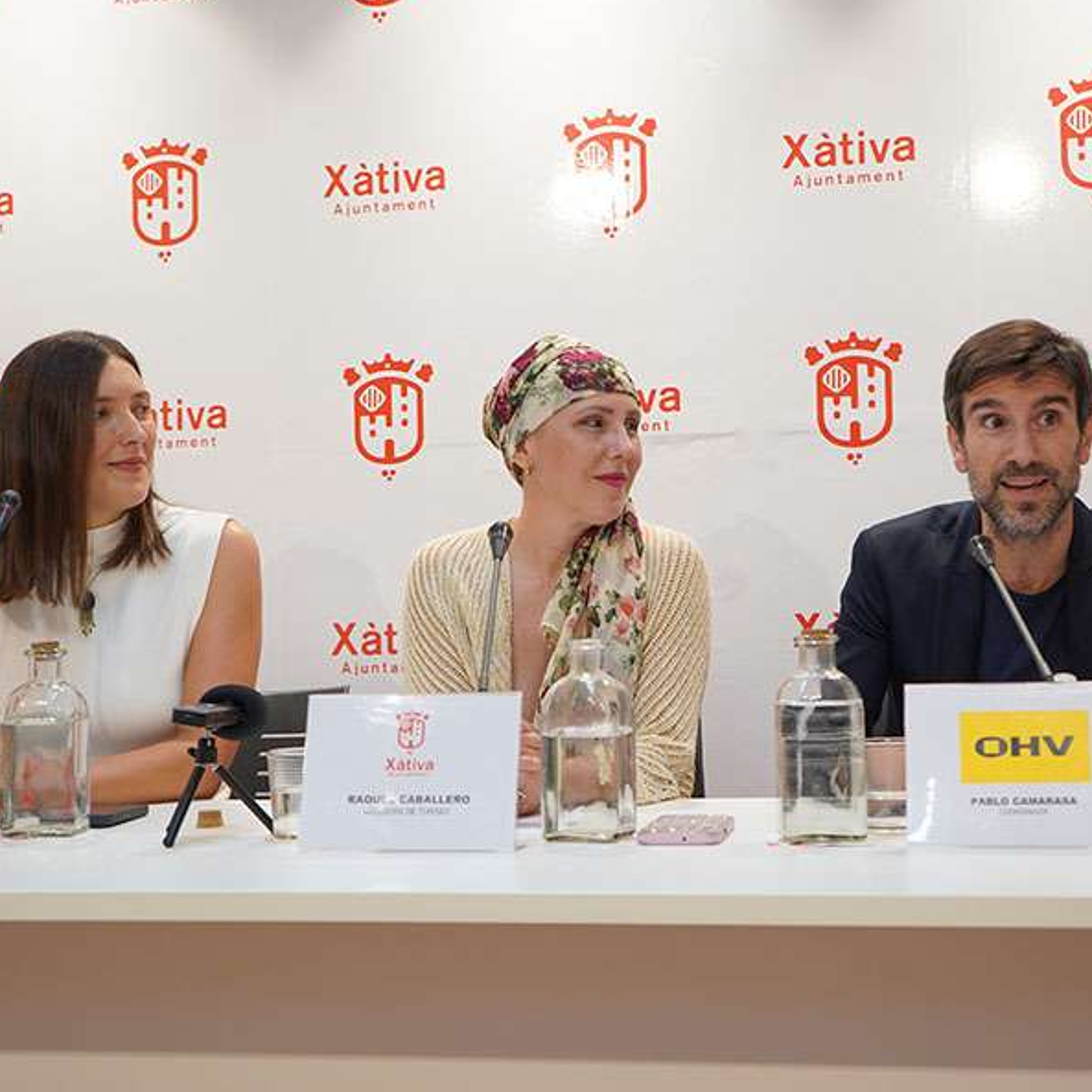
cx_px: 635
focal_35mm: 49
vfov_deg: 34.7
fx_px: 1749
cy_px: 541
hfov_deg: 34.6
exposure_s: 1/160
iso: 640
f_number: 4
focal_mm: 38
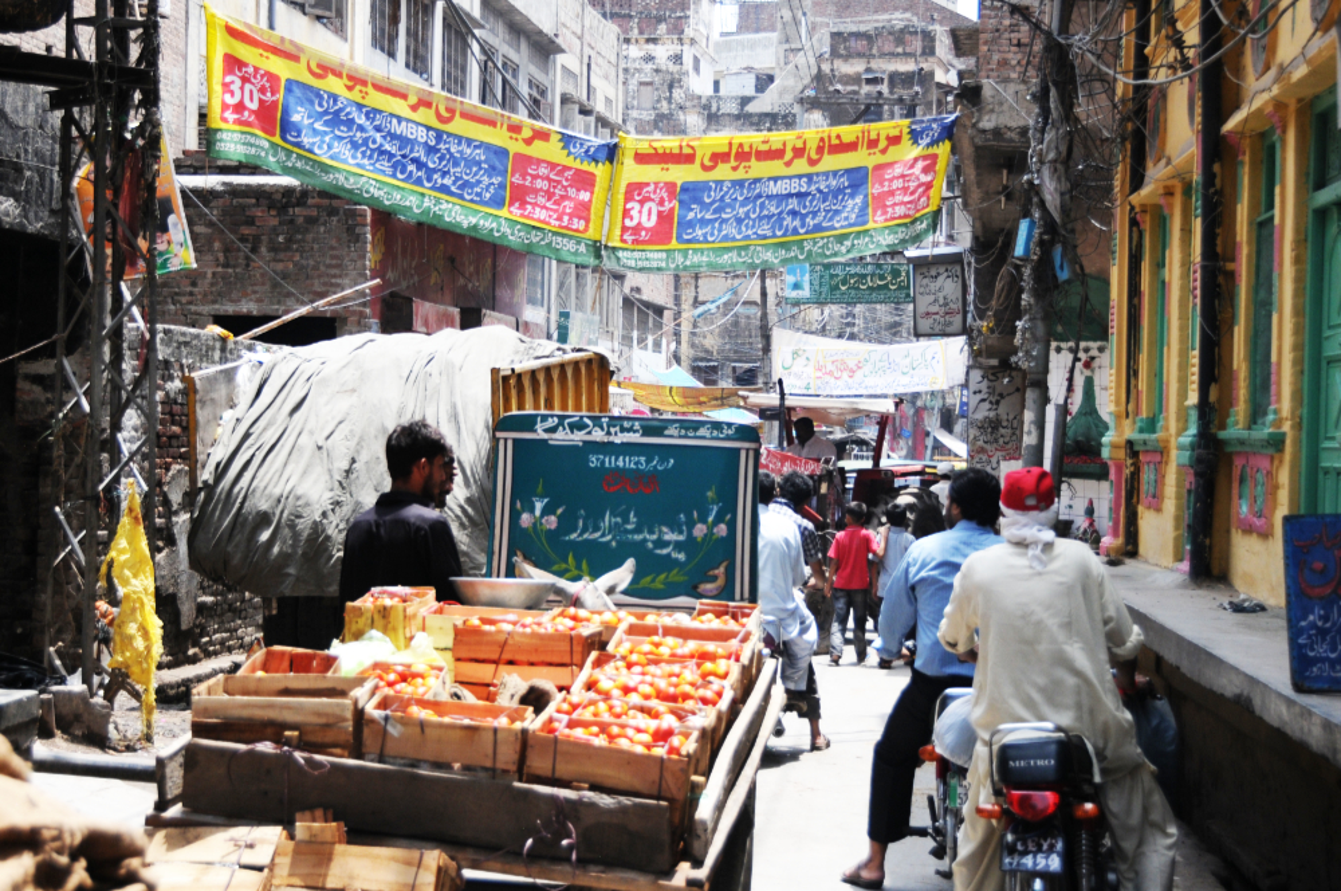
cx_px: 670
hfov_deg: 38.9
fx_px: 1897
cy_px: 446
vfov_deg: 26.4
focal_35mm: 51
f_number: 4.2
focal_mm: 34
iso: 250
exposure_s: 1/1000
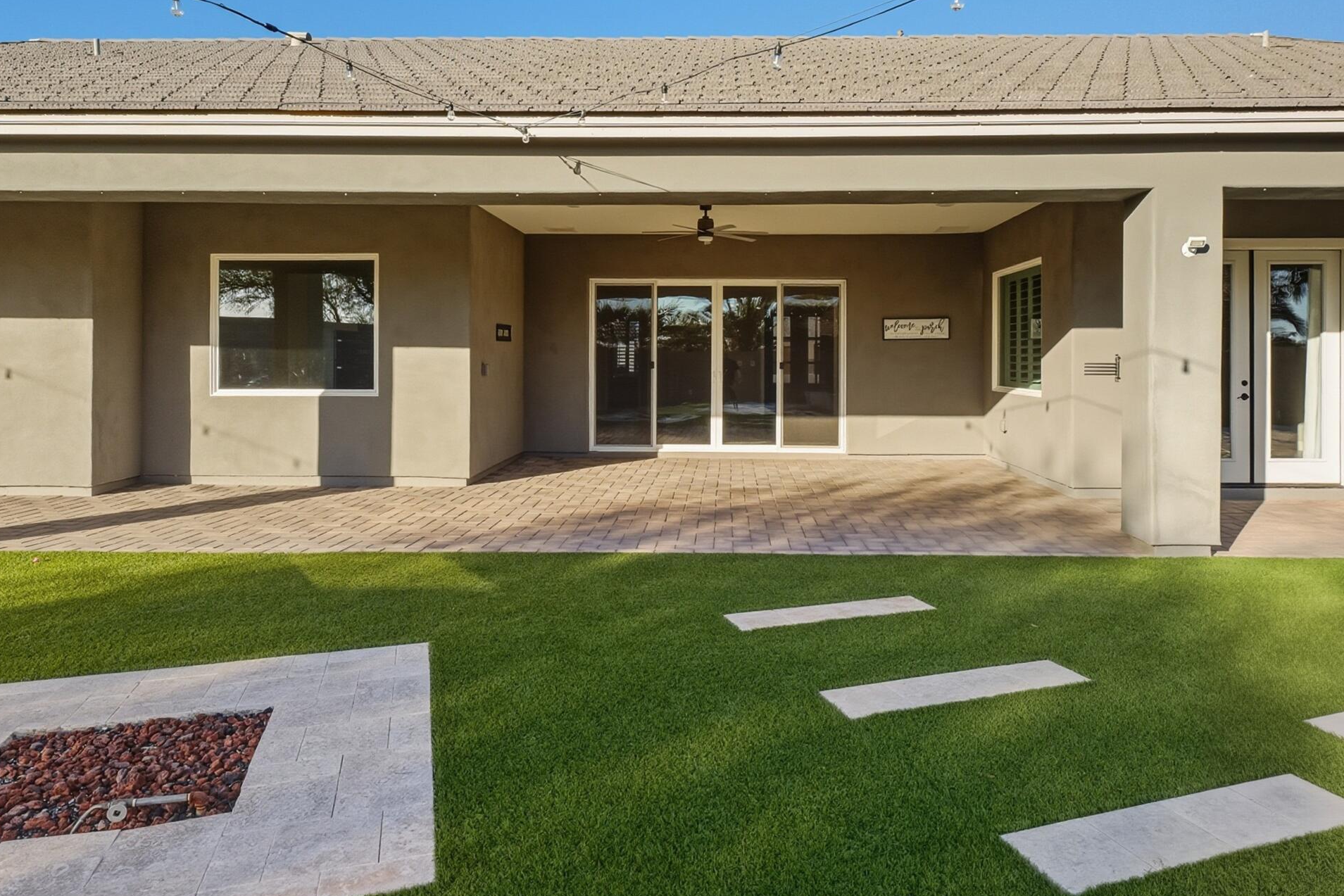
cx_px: 722
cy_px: 381
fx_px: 821
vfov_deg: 57.0
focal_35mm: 22
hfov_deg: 78.5
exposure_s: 1/2500
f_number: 8
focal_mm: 14
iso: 200
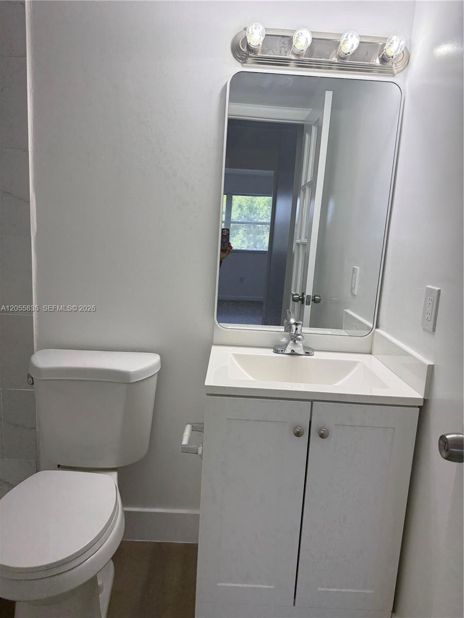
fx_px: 429
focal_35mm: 24
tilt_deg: -9.1
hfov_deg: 56.8
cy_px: 309
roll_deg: -3.2
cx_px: 232
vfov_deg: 71.6
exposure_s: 1/391
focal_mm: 6.76
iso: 100
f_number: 1.78
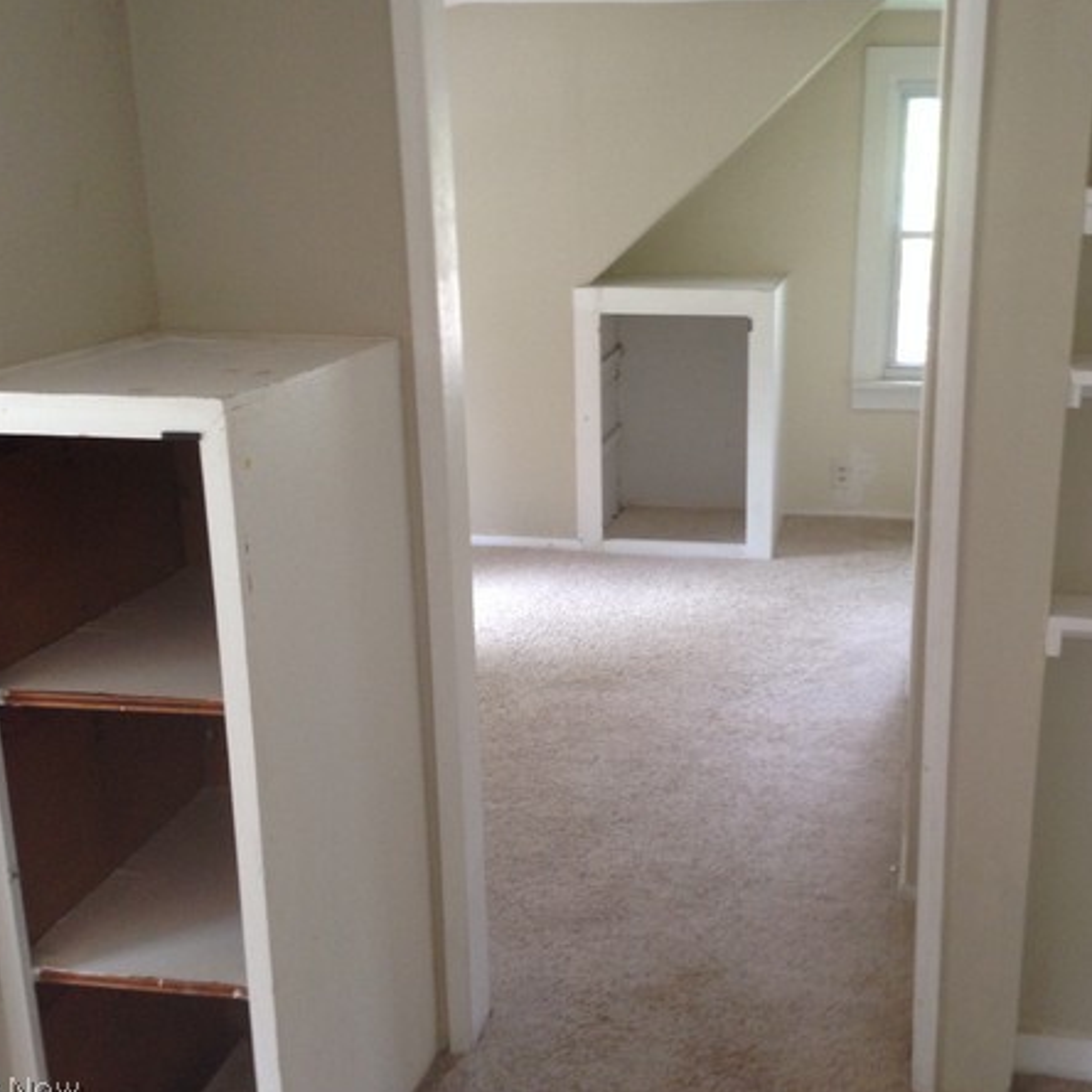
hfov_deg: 39.6
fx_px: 1499
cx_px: 708
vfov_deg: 40.0
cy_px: 526
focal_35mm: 42
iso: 100
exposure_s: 1/20
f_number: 2.4
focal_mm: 4.12
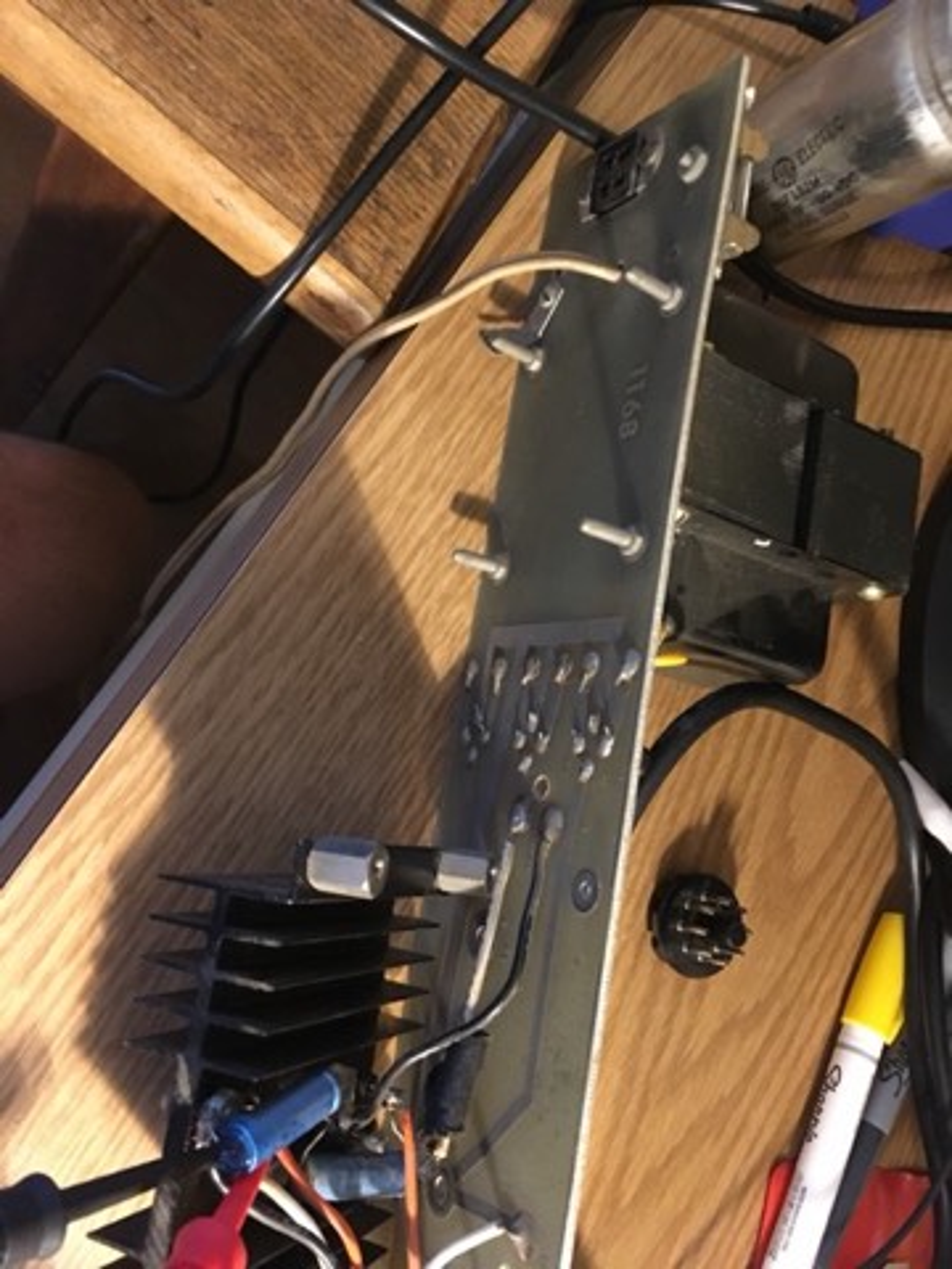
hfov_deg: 48.2
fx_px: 1063
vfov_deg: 61.7
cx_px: 476
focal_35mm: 29
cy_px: 634
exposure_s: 1/15
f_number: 2.2
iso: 250
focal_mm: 4.15
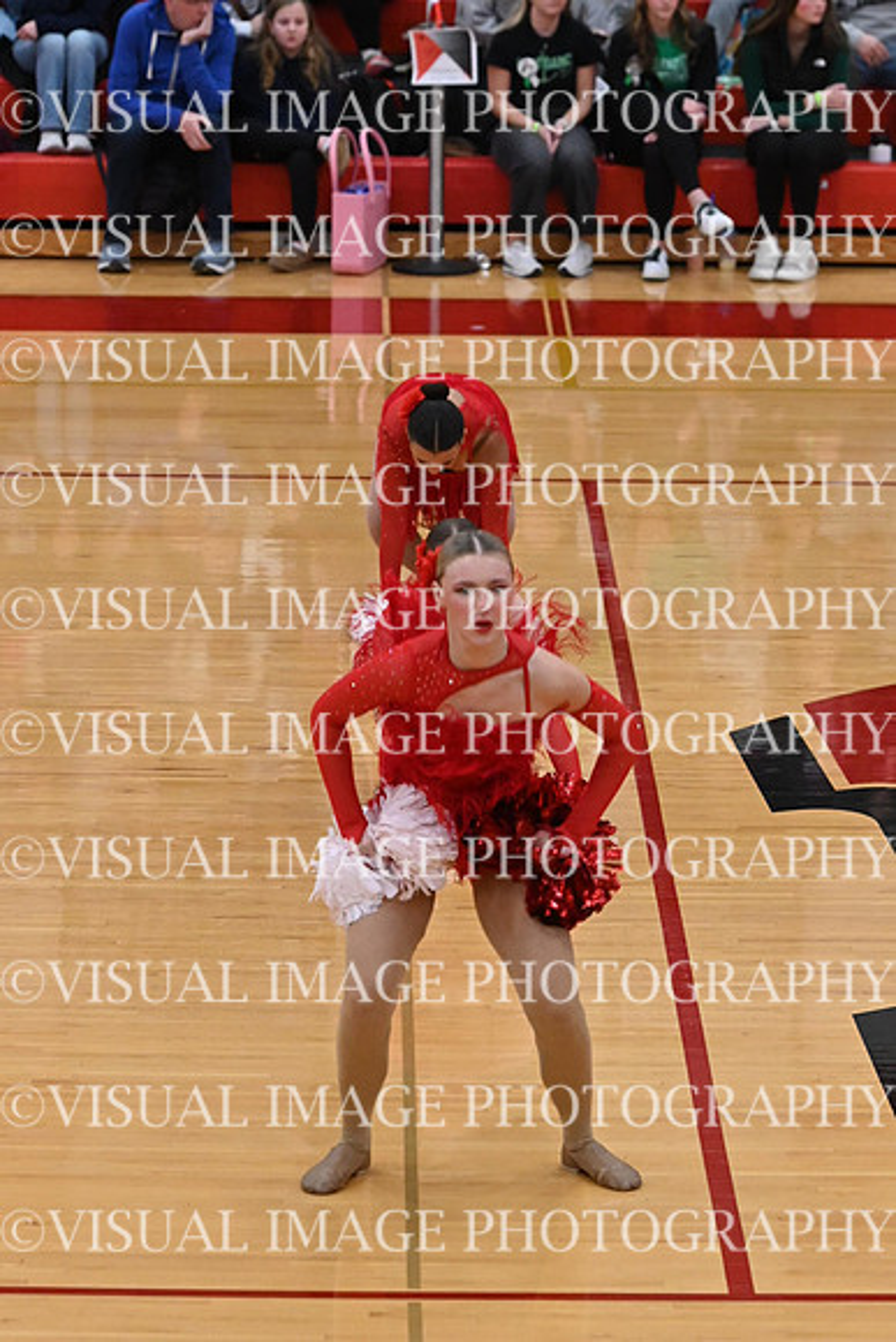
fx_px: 6715
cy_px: 671
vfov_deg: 11.4
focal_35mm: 180
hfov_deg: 7.6
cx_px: 448
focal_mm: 120
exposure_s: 1/400
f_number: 4
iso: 6400
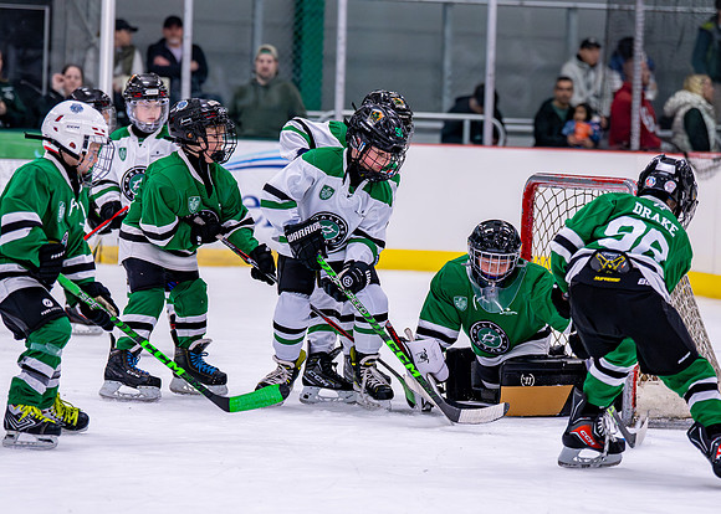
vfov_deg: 9.0
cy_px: 241
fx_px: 3269
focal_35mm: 160
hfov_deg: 12.6
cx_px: 365
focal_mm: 102
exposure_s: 1/1250
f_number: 2.8
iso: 2500
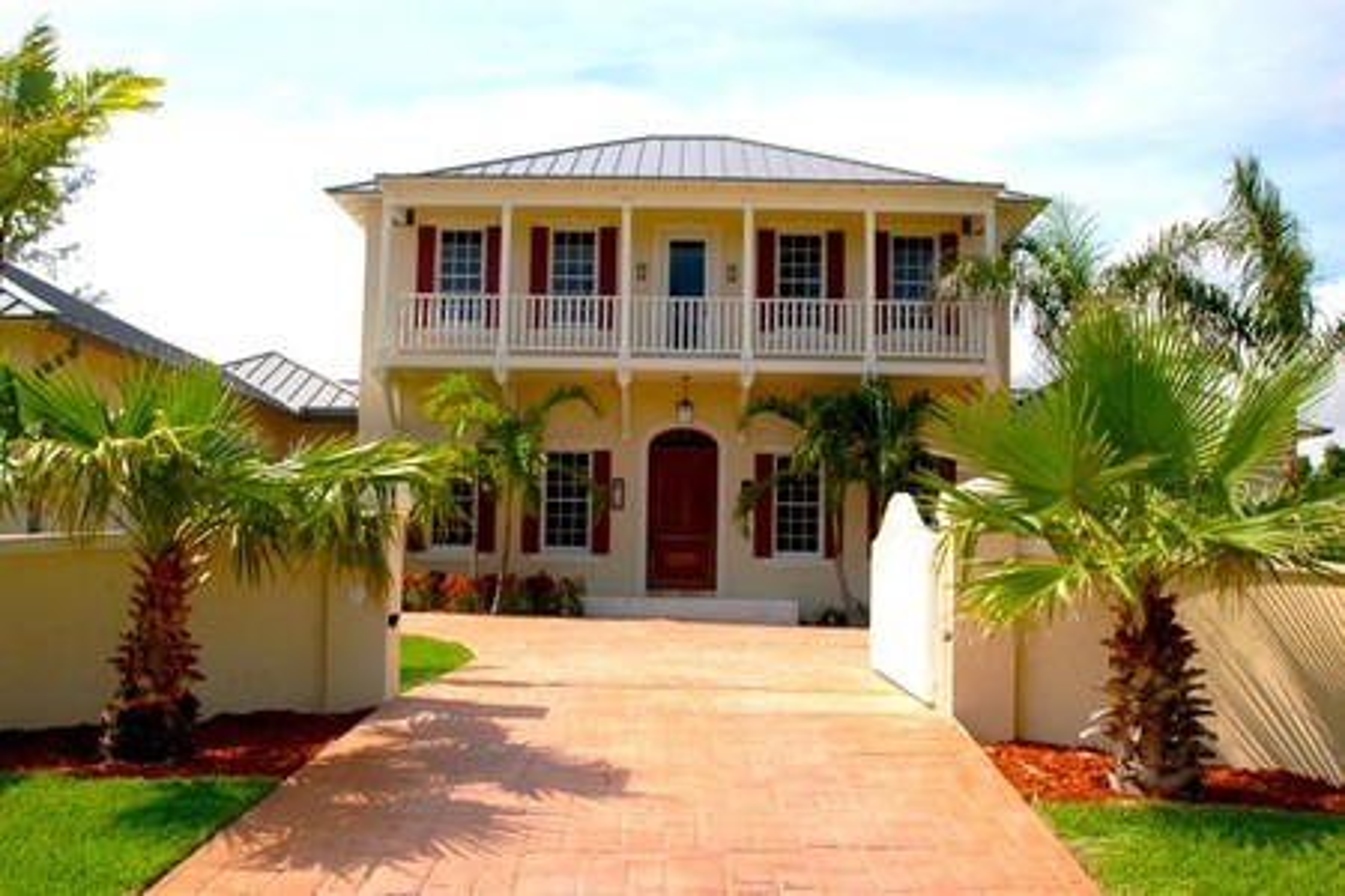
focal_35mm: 36
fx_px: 1345
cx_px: 672
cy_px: 448
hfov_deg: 53.1
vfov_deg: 36.9
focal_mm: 24
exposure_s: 1/500
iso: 200
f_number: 9
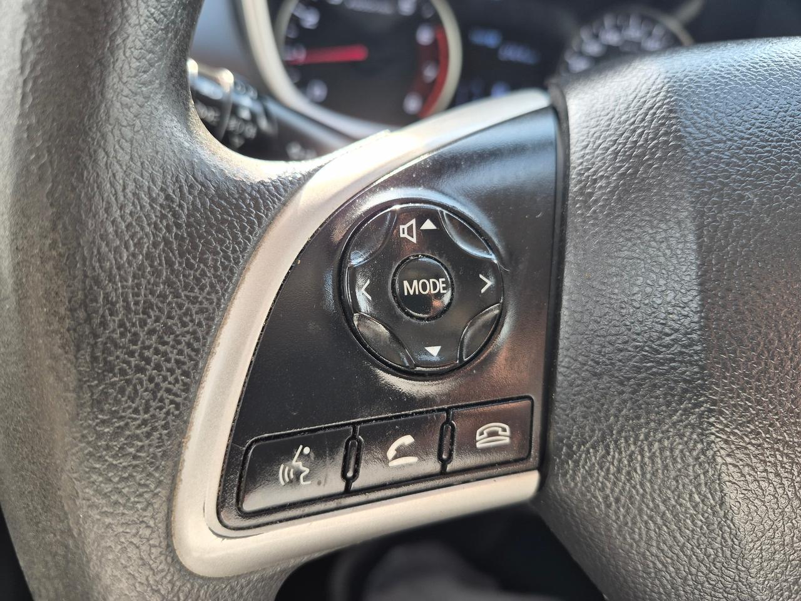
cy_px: 300
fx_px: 532
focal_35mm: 23
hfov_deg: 73.9
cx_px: 400
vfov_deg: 58.9
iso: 80
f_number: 1.8
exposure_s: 1/180
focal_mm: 5.4
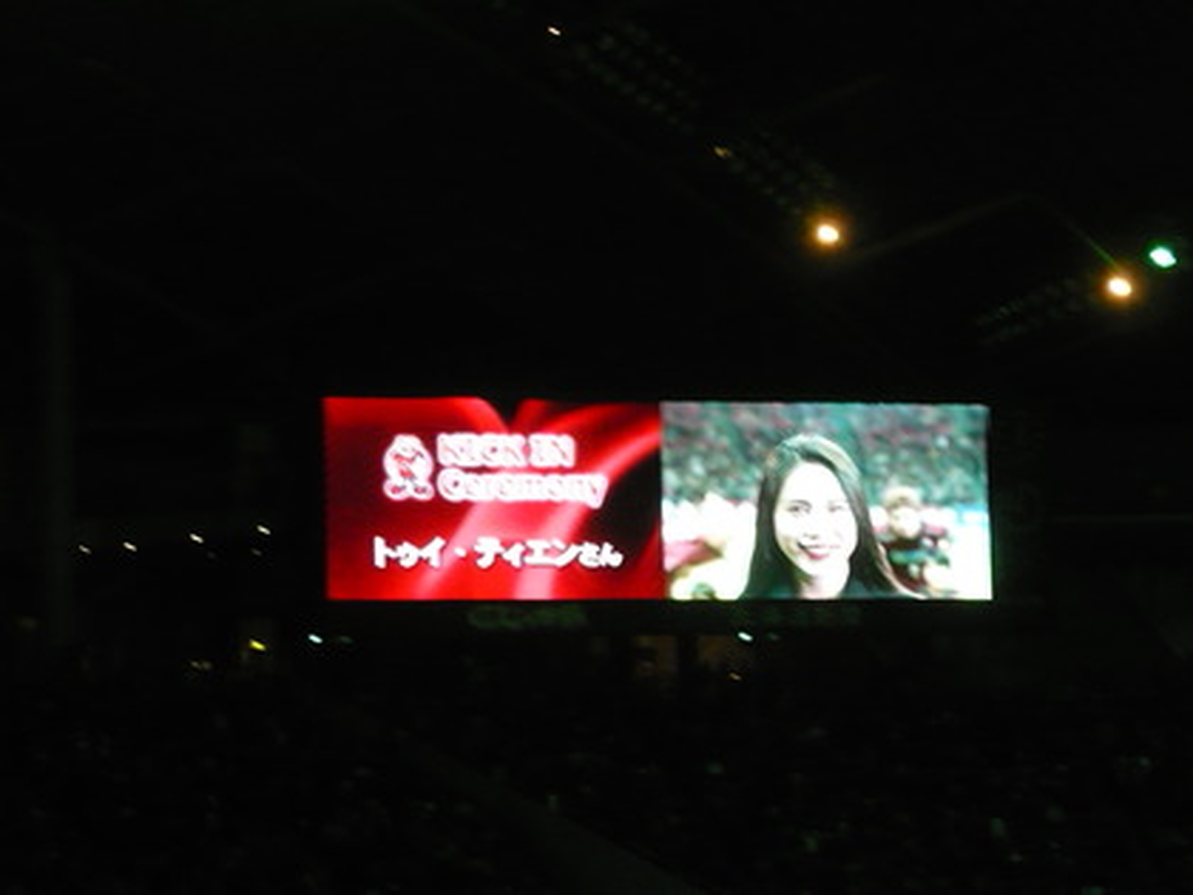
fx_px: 4515
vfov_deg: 11.3
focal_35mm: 131
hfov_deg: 15.1
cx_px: 596
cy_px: 448
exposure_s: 1/60
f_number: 4.4
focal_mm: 13.6
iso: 400
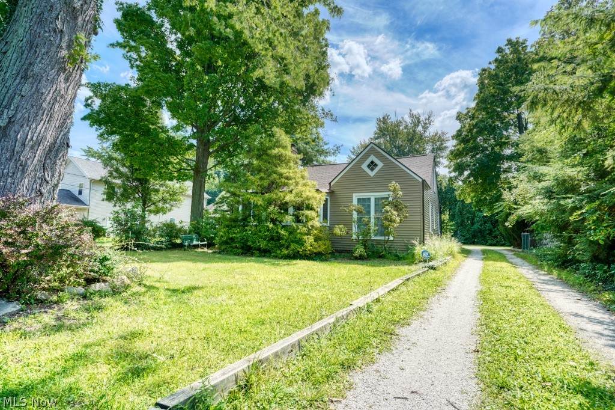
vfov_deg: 70.4
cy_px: 205
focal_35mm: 17
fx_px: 290
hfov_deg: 93.3
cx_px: 308
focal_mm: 17
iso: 80
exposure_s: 1/320
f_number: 7.1
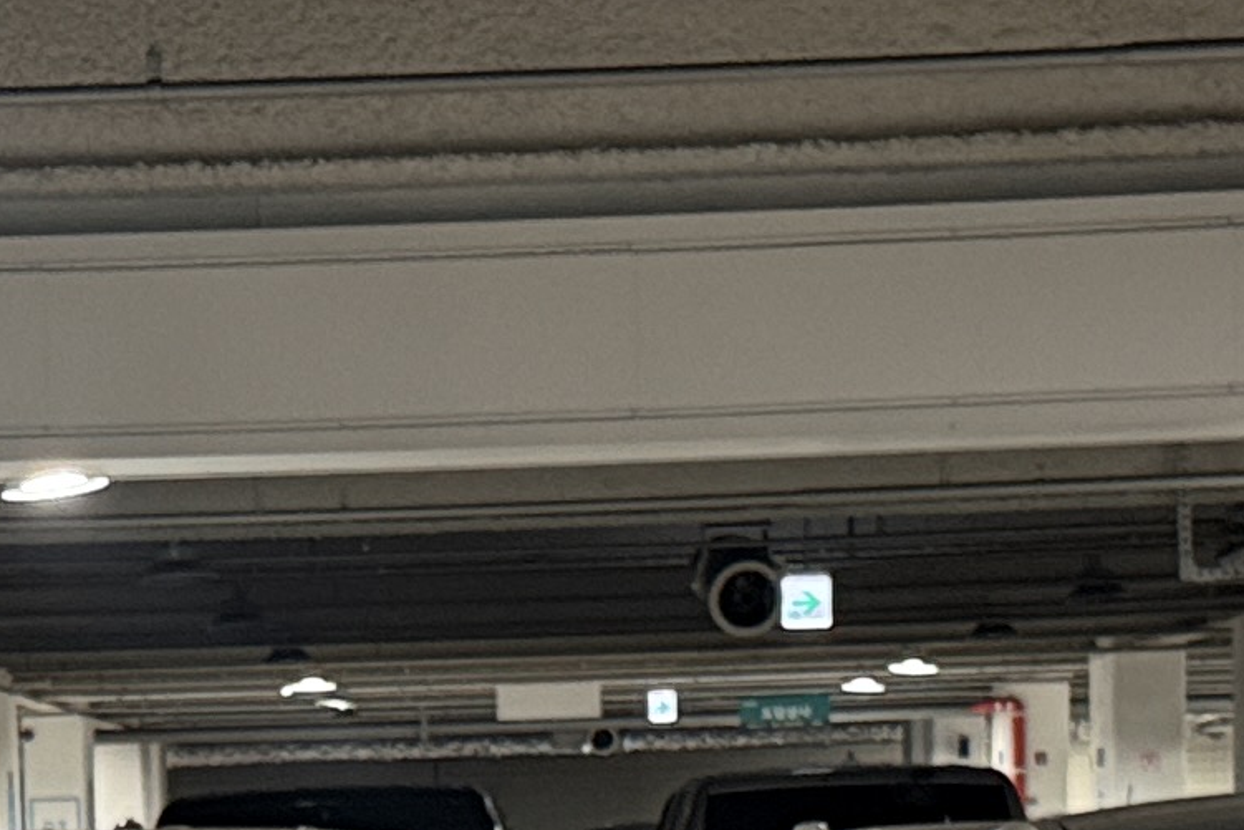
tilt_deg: -3.9
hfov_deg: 15.3
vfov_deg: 9.9
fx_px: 4631
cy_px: 1213
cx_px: 379
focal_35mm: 134
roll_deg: +2.1
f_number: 1.78
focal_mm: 6.76
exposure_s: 1/60
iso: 640
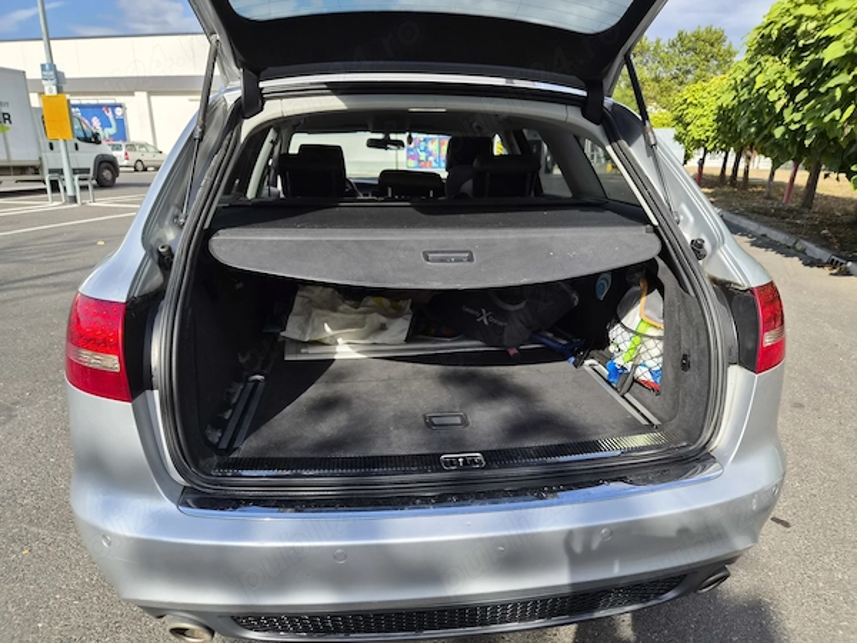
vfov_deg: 58.9
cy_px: 322
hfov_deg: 73.9
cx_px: 428
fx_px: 569
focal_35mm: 23
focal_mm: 5.4
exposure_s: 1/4688
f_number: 1.8
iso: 80
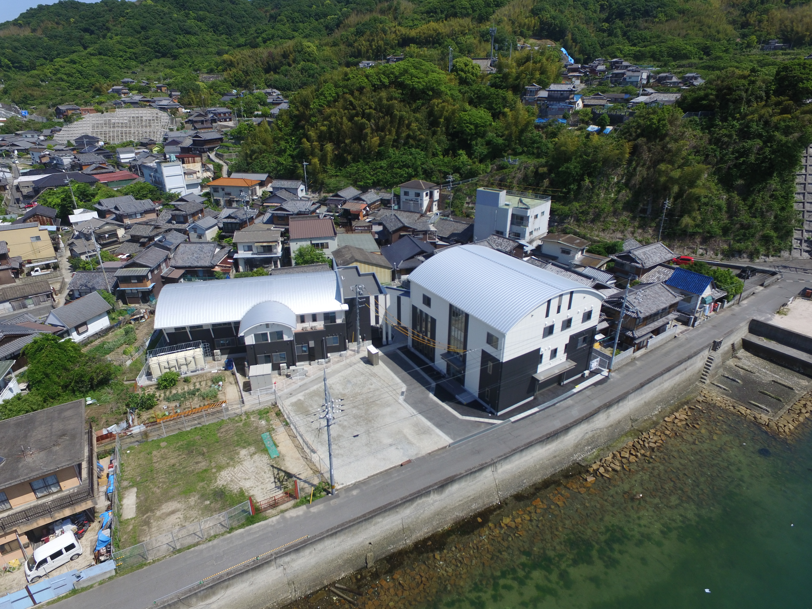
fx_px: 469
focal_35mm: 20
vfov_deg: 66.0
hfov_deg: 81.7
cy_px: 304
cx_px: 406
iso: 100
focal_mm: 3.61
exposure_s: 1/1186
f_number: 2.8
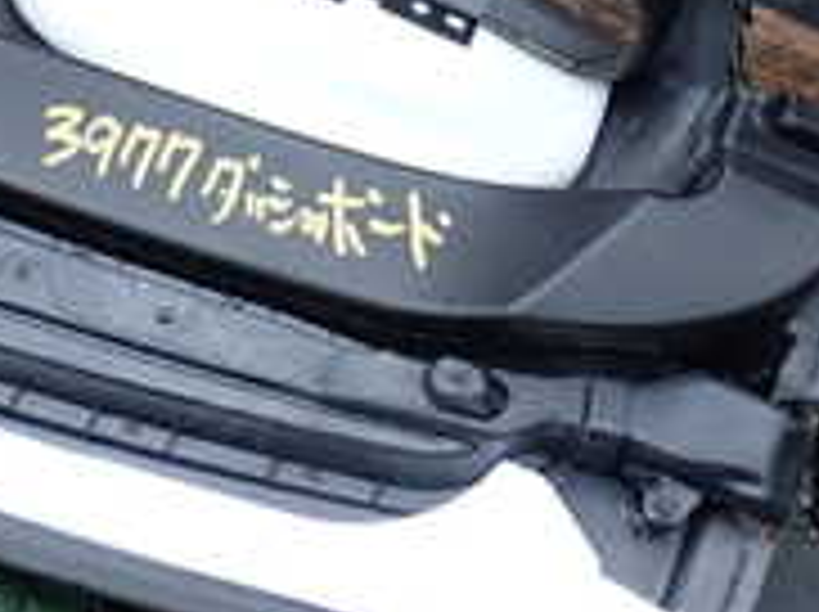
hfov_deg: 18.9
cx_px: -122
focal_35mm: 99
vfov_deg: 14.2
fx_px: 2339
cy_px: -238
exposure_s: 1/80
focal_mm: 5.4
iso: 100
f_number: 3.2
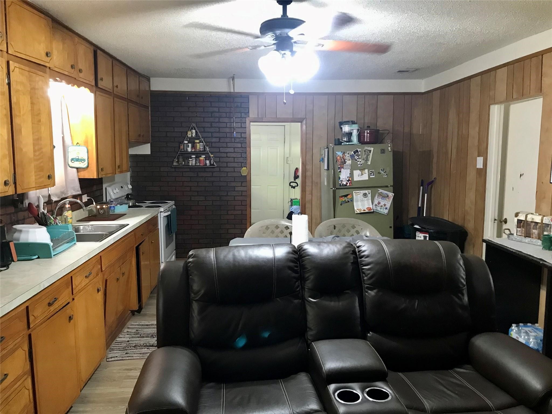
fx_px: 446
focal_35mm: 28
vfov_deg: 49.7
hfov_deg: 63.4
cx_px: 276
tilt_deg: -6.3
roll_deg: -0.1
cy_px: 207
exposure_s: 1/13
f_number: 1.8
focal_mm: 3.99
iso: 100
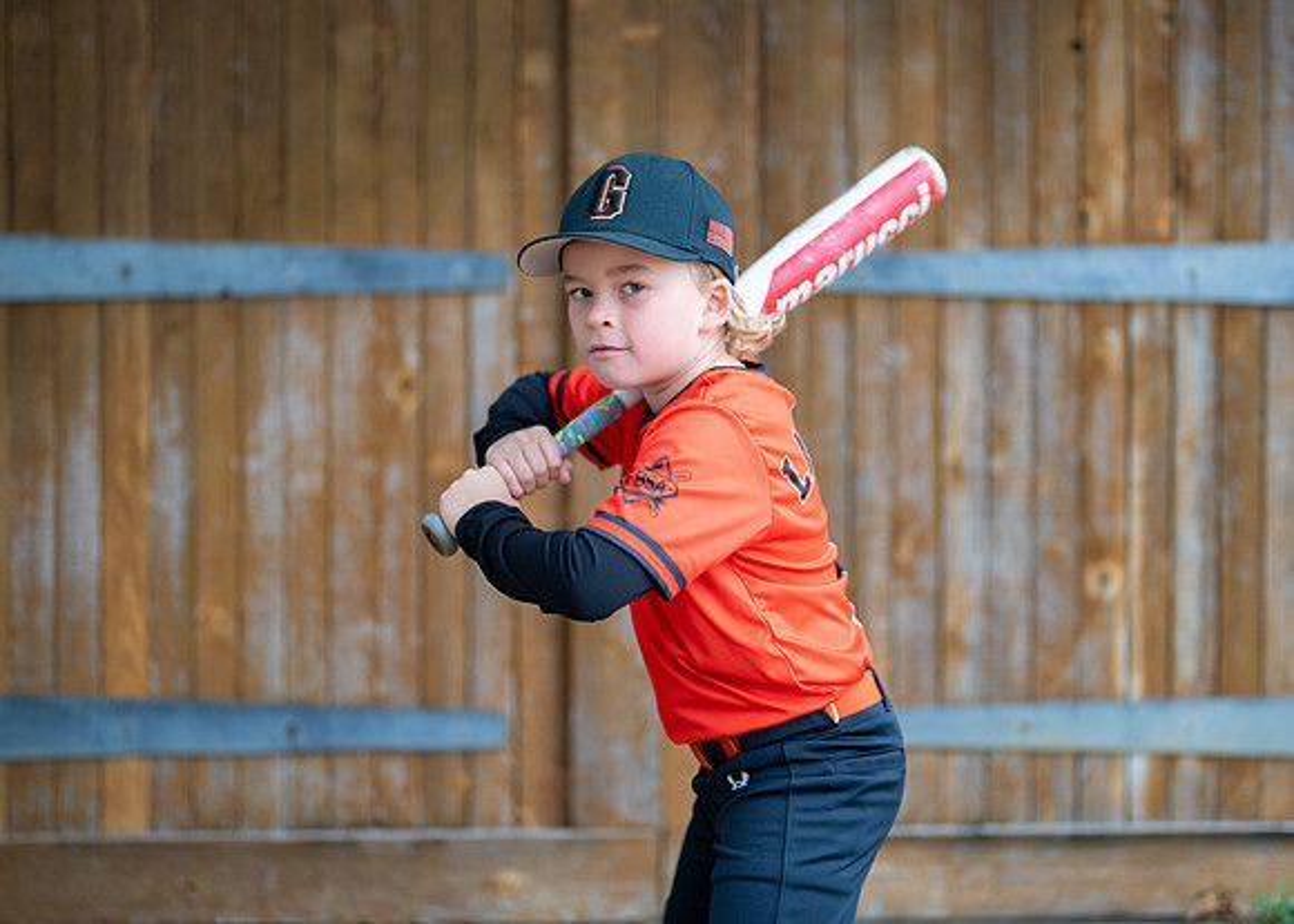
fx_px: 2399
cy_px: 433
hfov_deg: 30.2
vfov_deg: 21.8
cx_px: 705
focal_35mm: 65
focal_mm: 50
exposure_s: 1/800
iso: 400
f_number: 1.2
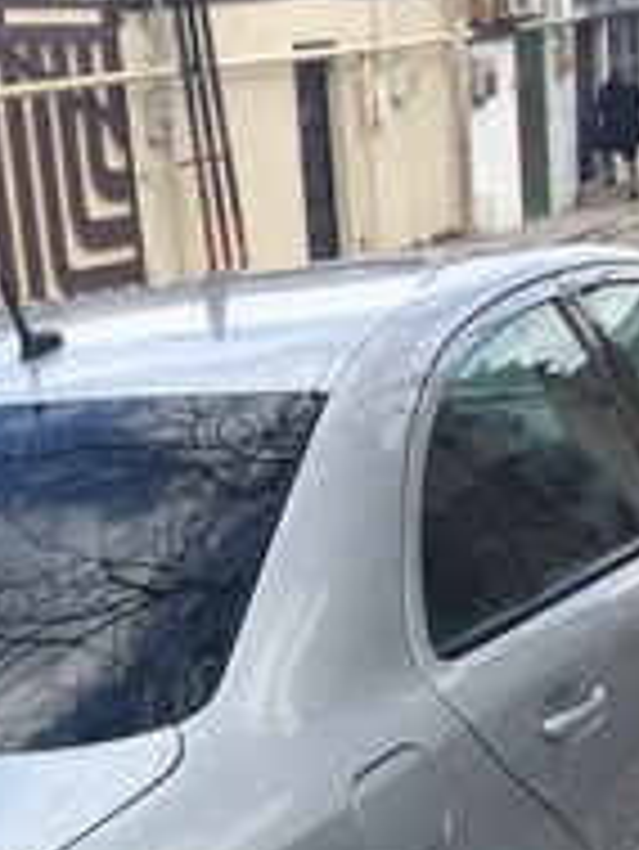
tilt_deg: -20.9
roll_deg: +8.4
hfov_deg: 19.1
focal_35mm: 76
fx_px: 1868
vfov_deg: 23.6
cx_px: 86
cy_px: 989
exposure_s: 1/824
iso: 32
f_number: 2.2
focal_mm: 4.15
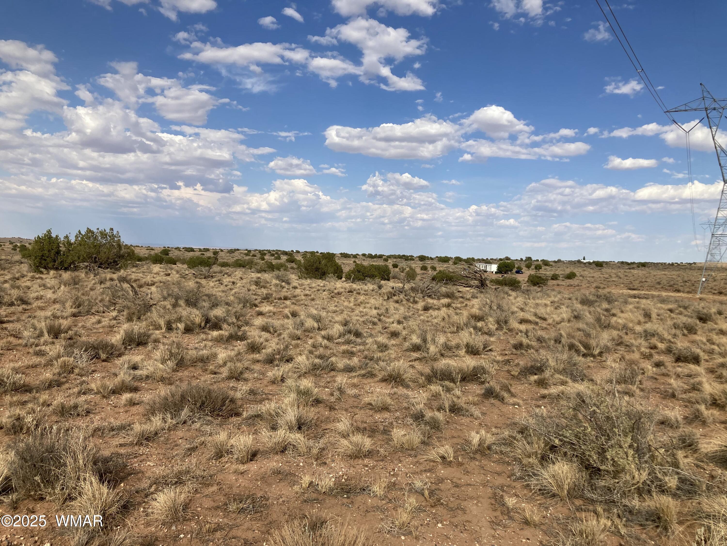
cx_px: 364
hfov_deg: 63.4
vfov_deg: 49.7
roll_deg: -1.7
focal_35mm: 28
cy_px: 273
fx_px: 588
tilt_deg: -1.2
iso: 20
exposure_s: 1/2825
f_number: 1.8
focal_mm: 3.99
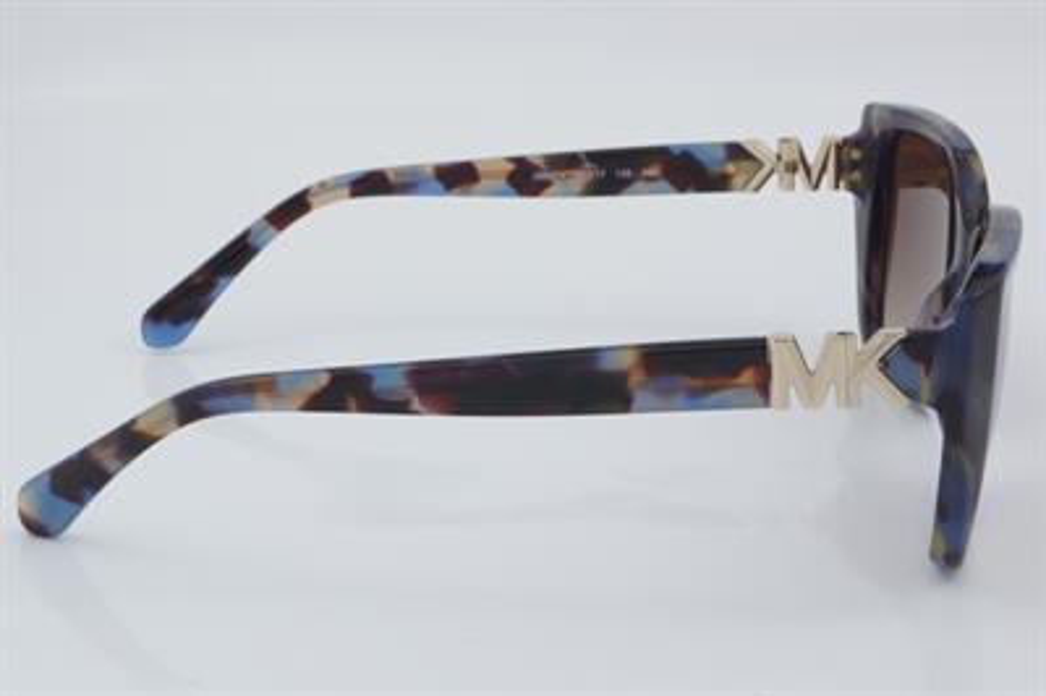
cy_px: 348
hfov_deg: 24.6
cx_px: 523
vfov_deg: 16.5
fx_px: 2395
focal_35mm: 82
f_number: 32
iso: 100
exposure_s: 1/4
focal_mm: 55
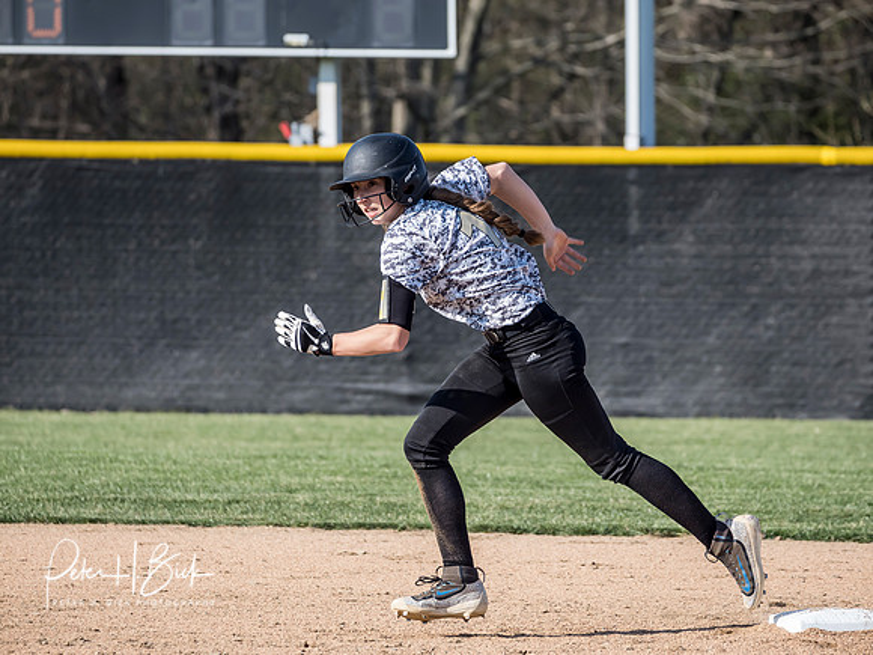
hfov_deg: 4.9
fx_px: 10113
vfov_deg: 3.7
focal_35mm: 401
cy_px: 328
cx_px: 436
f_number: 5
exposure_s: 1/1000
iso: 400
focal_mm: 200
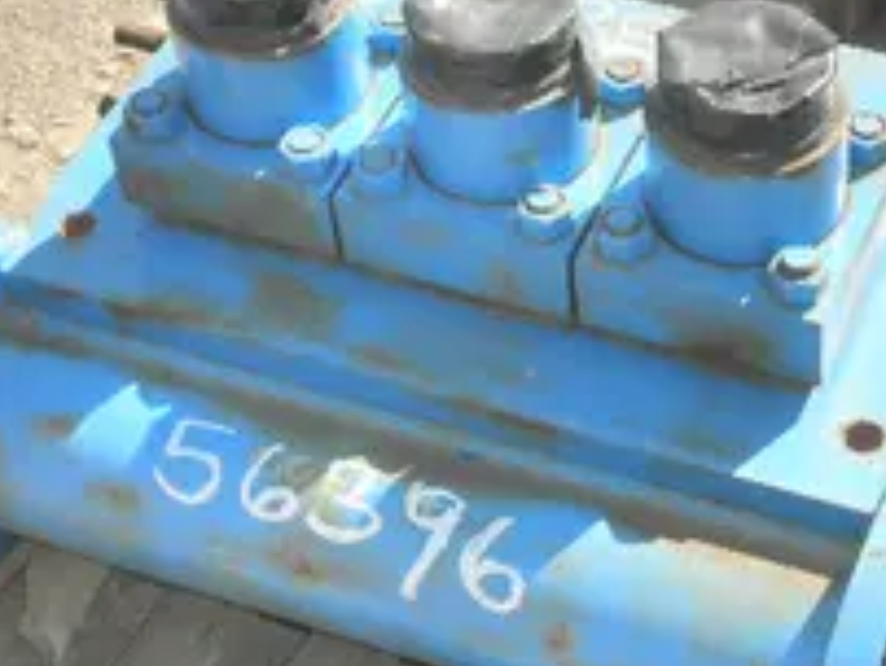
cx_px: 575
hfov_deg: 22.4
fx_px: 2229
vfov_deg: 17.0
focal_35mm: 87
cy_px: 403
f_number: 3.4
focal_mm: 7.9
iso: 64
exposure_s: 1/500
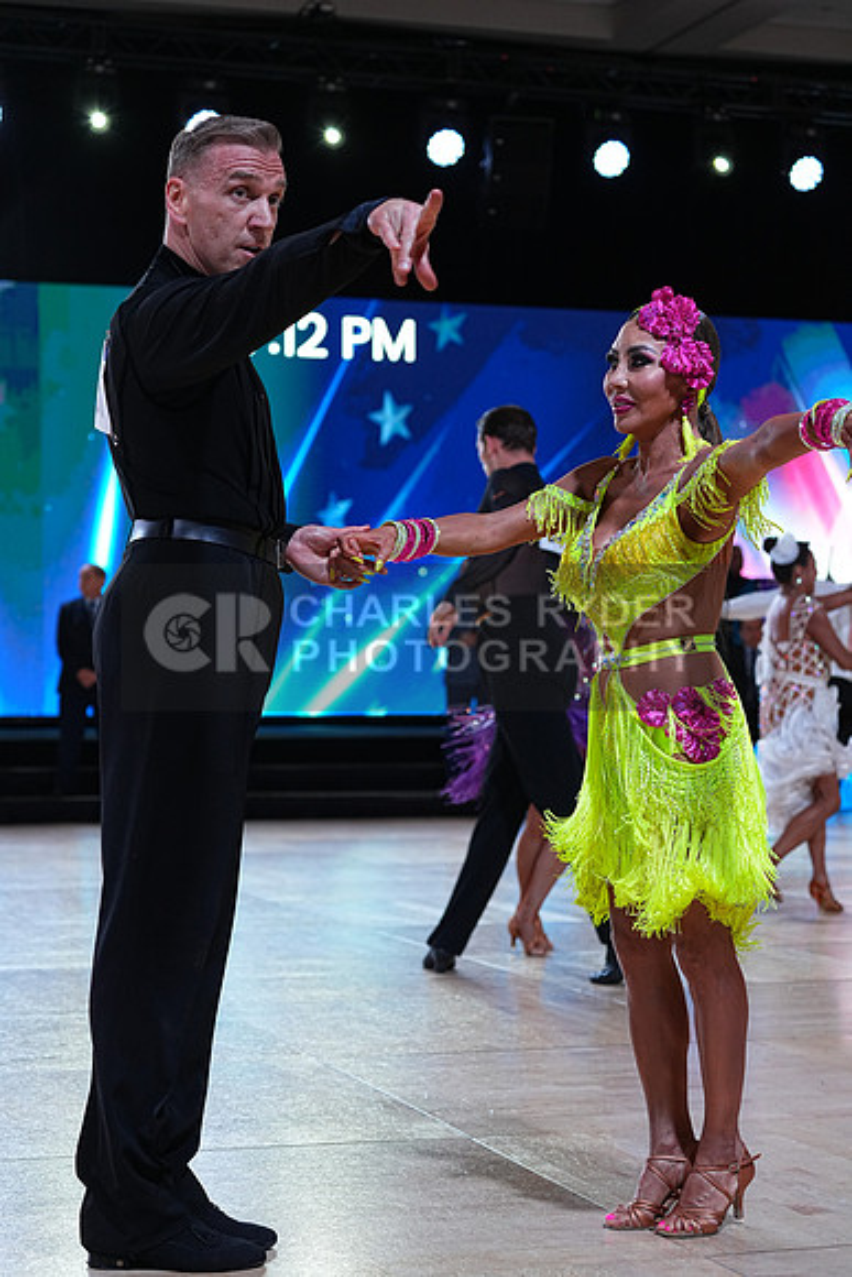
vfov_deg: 28.8
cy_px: 638
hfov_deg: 19.5
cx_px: 426
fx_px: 2483
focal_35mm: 70
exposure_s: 1/500
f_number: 4
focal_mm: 70
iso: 1000
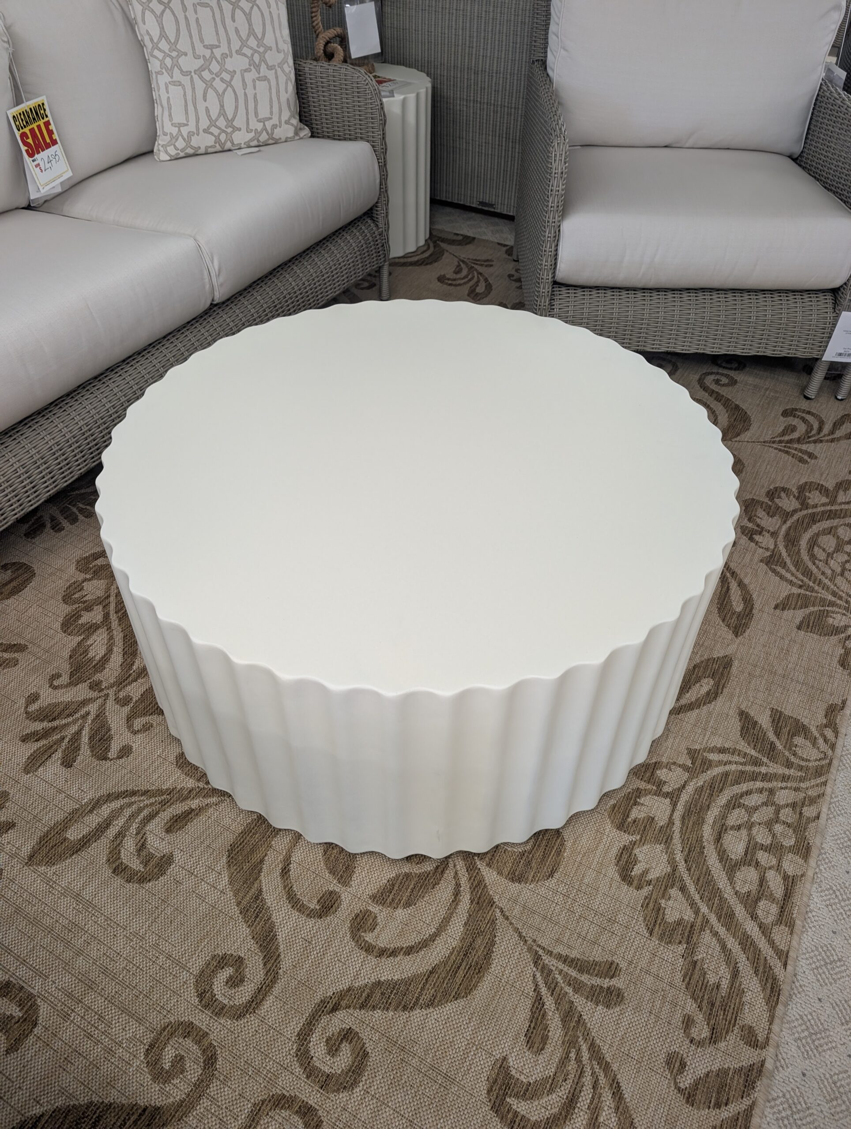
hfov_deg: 56.9
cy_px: 564
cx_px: 426
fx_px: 785
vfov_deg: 71.5
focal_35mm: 24
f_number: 1.68
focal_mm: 6.9
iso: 83
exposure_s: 1/40
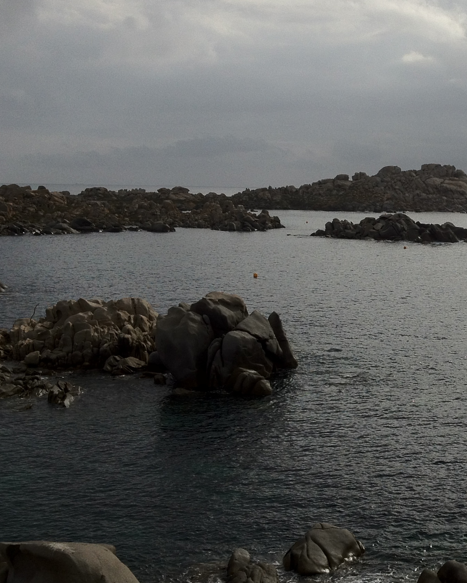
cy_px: 269
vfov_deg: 28.7
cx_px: 521
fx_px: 1140
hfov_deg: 21.8
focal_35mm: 66
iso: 64
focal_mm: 4.28
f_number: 2.4
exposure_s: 1/4608
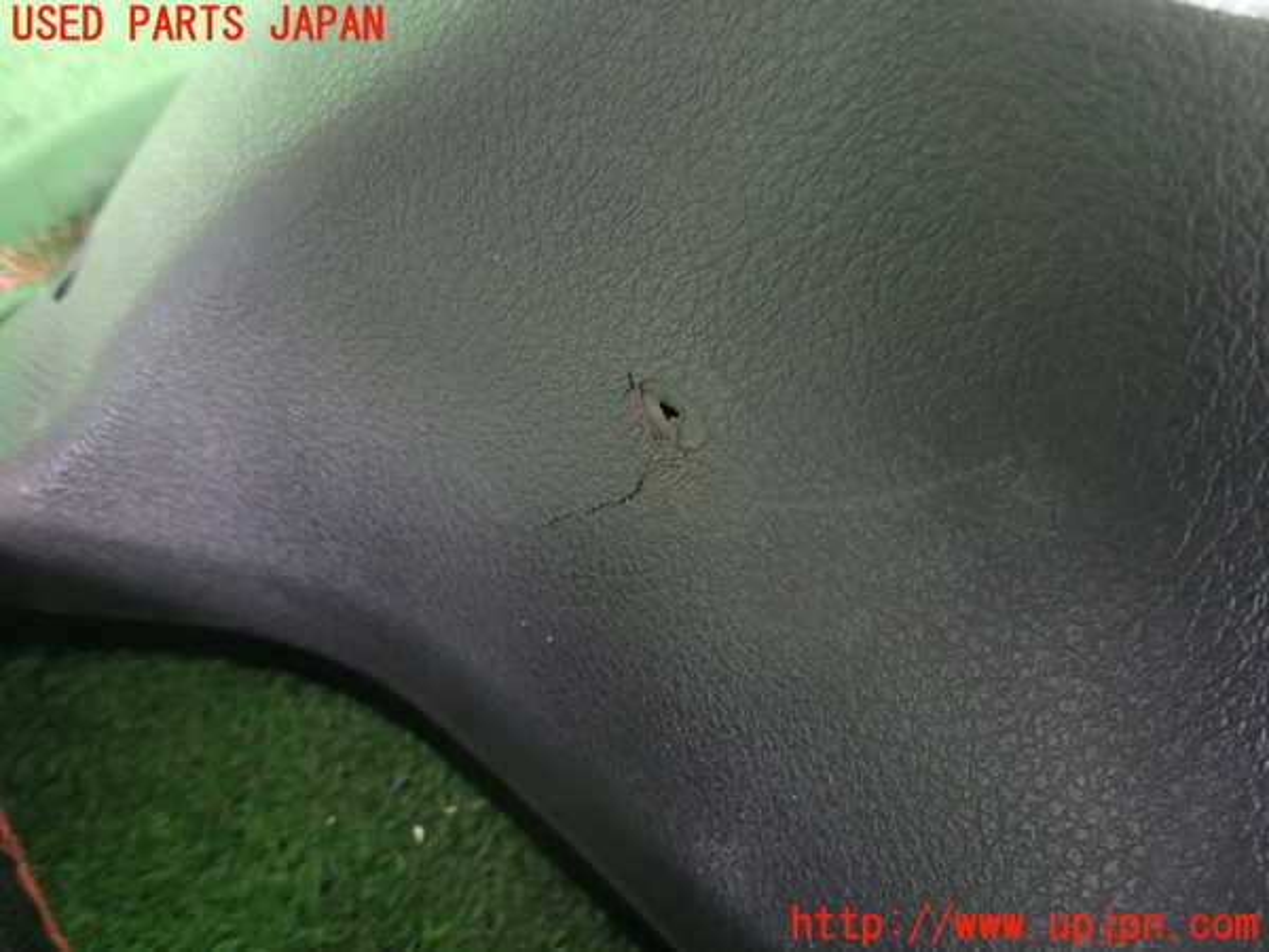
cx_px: 634
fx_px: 916
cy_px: 476
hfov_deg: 69.4
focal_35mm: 25
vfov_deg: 54.9
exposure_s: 1/30
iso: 320
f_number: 2
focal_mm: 4.5
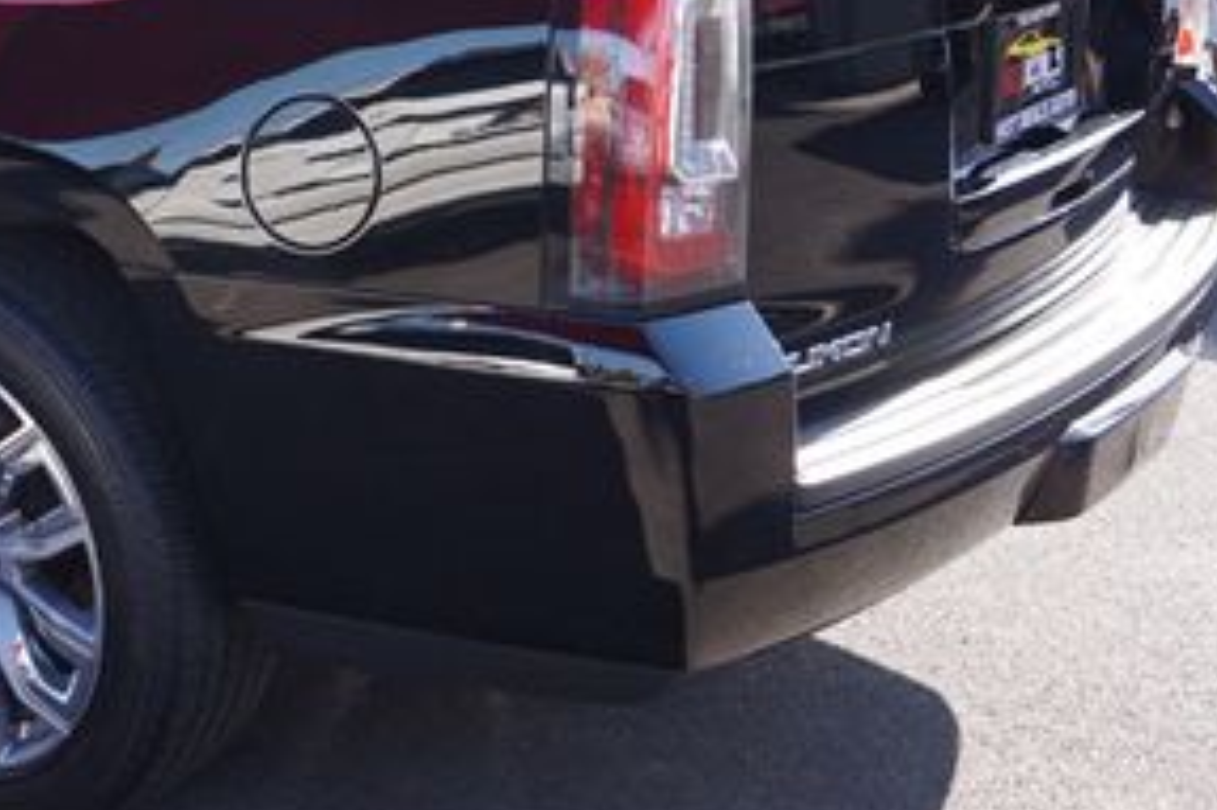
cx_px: 25
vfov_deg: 20.1
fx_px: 2264
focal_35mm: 67
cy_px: 187
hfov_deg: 28.4
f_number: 5.6
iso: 100
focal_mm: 20
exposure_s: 1/80
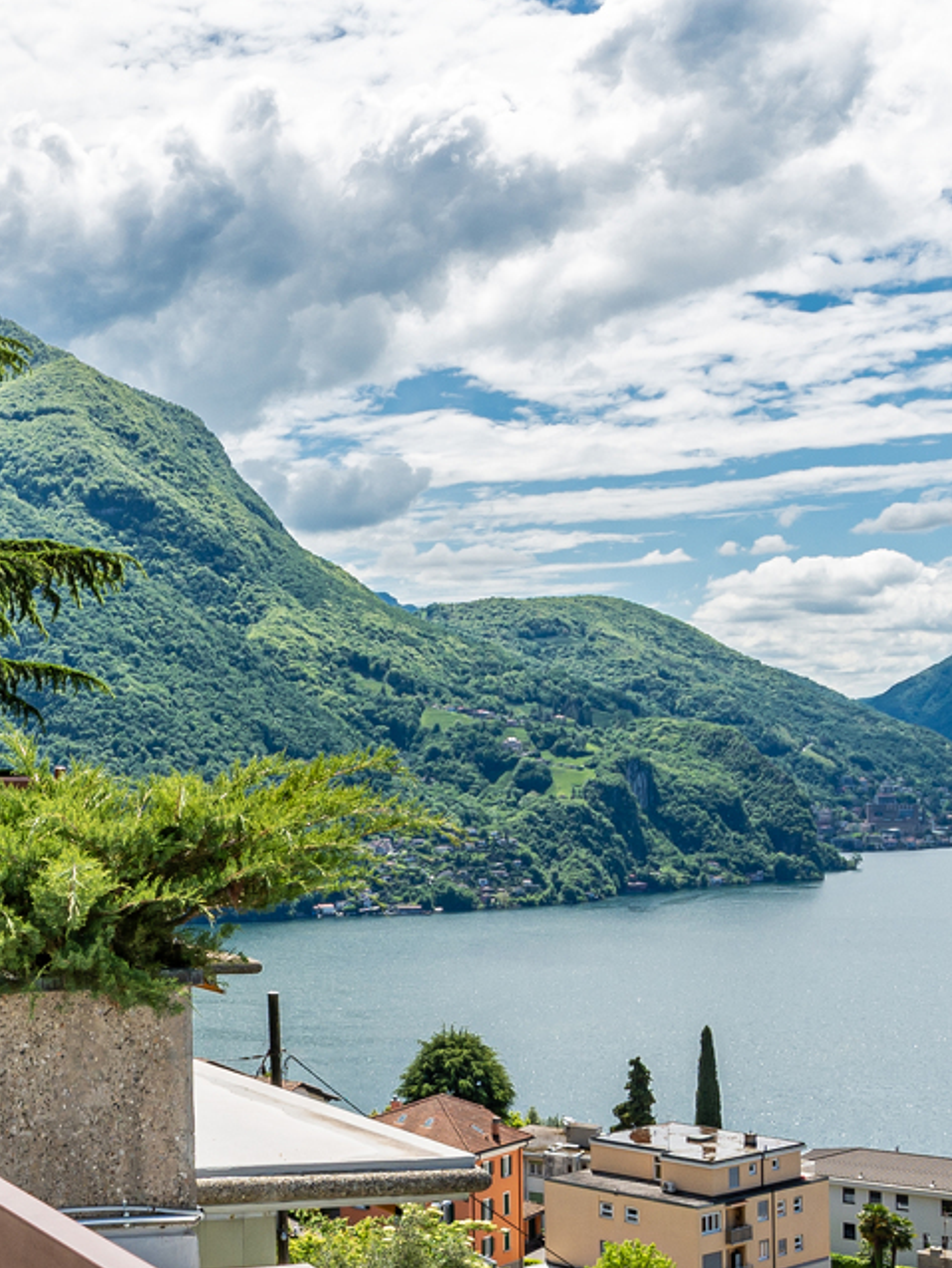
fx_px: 1979
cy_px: 780
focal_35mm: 54
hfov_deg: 24.7
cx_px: -169
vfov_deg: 35.4
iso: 100
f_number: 9
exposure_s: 1/200
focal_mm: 14
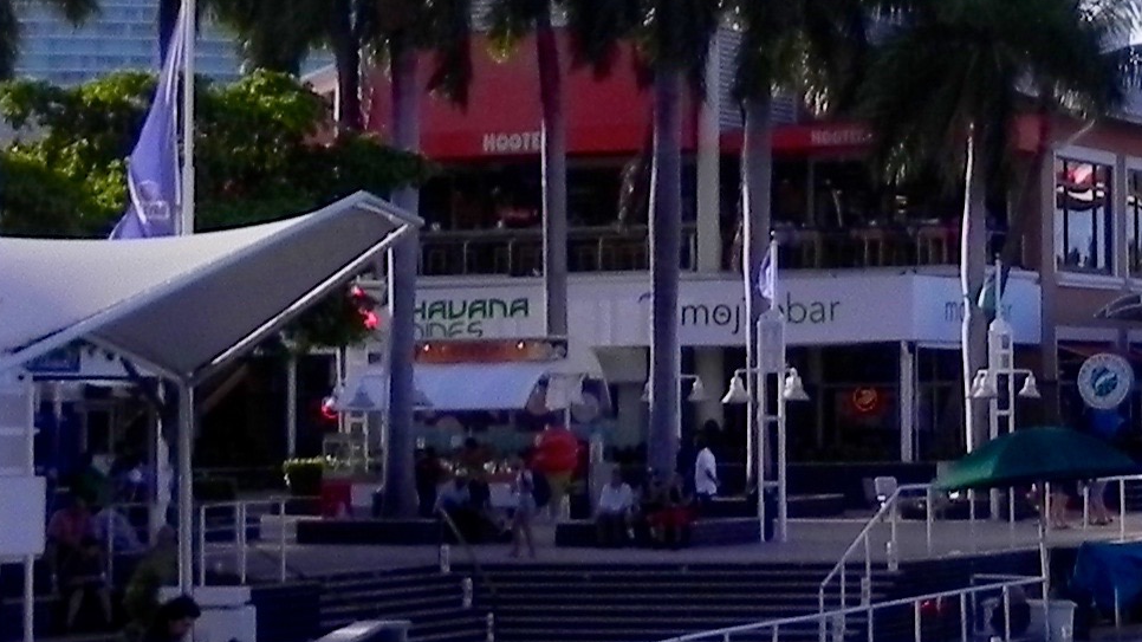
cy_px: 125
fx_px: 3240
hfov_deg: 18.0
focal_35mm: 107
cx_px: 1674
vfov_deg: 11.3
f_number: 2.8
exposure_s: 1/1629
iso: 160
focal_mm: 4.6
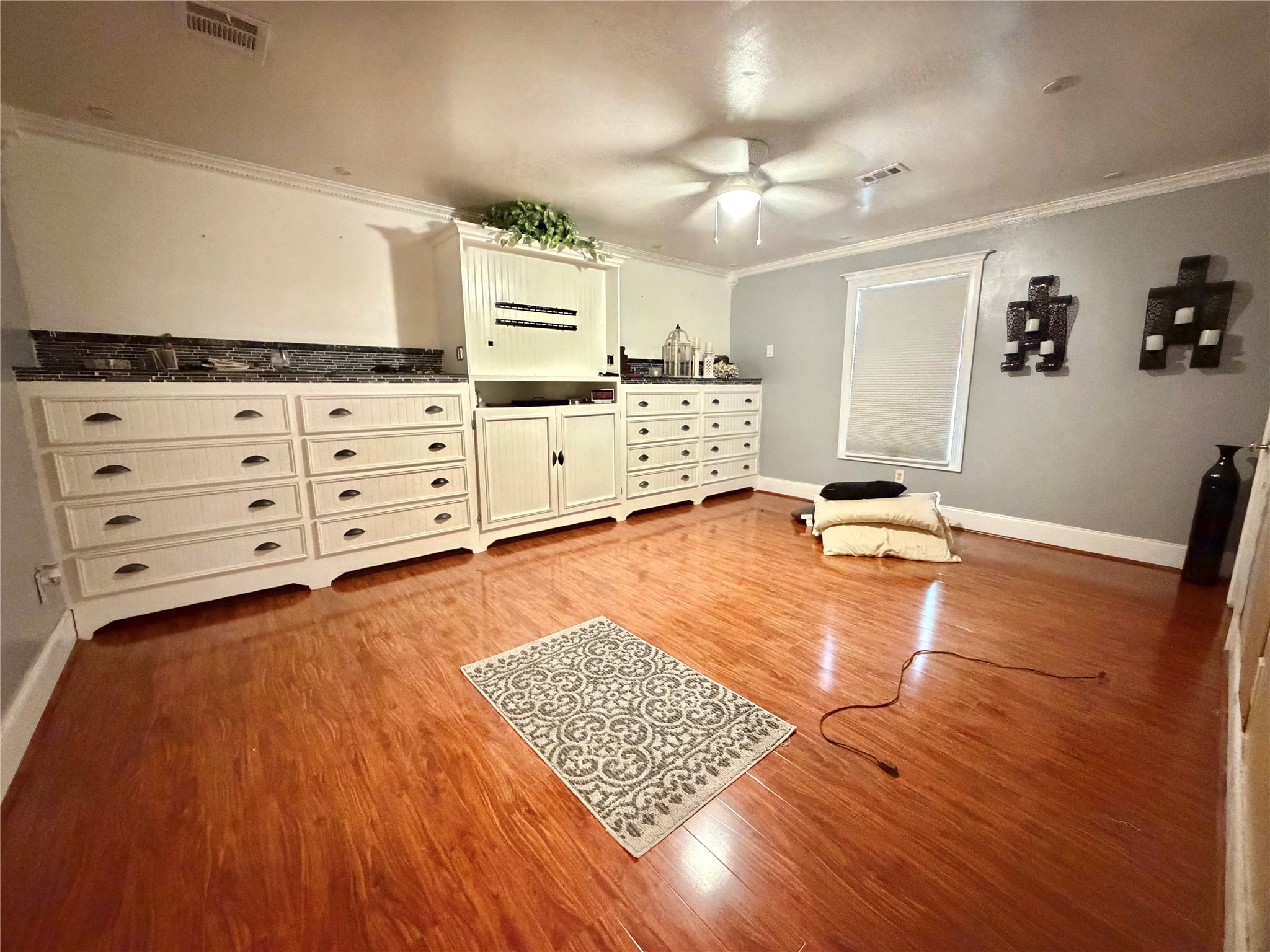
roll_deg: +1.0
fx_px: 514
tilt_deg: -10.5
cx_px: 635
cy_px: 476
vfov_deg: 85.7
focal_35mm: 14
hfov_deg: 102.1
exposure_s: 1/30
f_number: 2.2
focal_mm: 2.22
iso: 2000
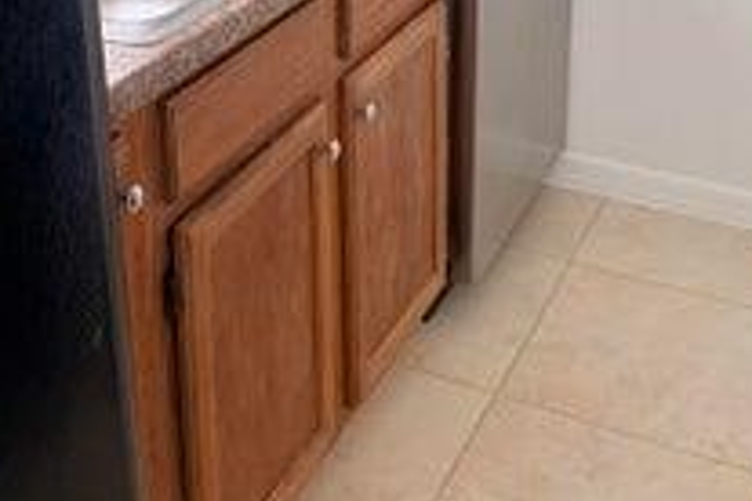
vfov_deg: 21.5
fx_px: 1211
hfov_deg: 34.4
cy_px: -123
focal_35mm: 58
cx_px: 294
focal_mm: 6.76
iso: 200
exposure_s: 1/77
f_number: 1.78
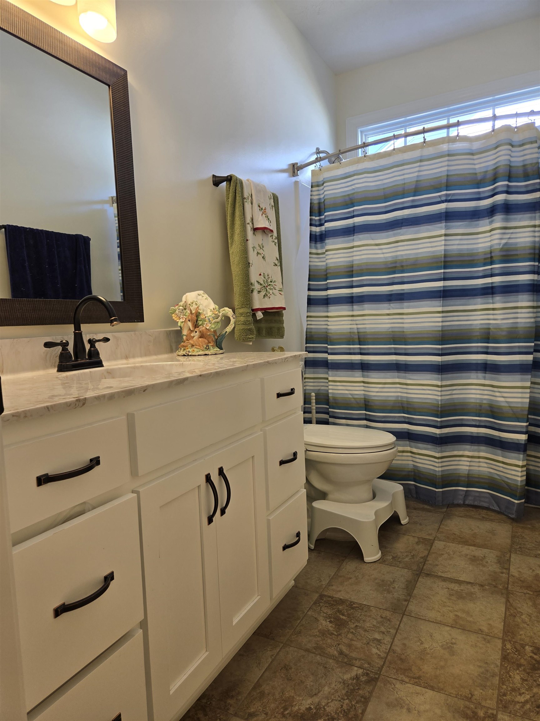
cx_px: 270
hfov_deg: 58.9
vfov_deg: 73.9
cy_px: 360
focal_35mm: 23
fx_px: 478
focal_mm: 5.4
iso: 50
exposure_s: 1/120
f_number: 1.8
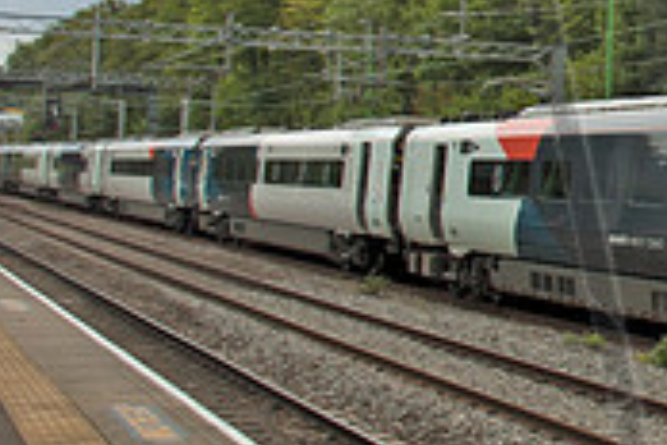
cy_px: 58
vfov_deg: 15.0
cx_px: 1046
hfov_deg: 19.3
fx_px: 1667
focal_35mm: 90
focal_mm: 18
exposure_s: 1/250
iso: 200
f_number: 8
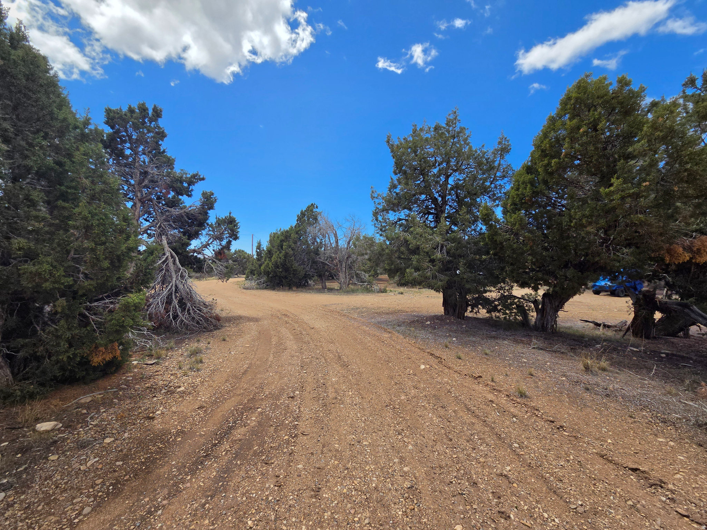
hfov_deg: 106.2
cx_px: 354
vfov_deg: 89.9
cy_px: 265
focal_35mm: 13
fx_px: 266
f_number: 2.2
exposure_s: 1/3151
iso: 100
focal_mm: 2.2
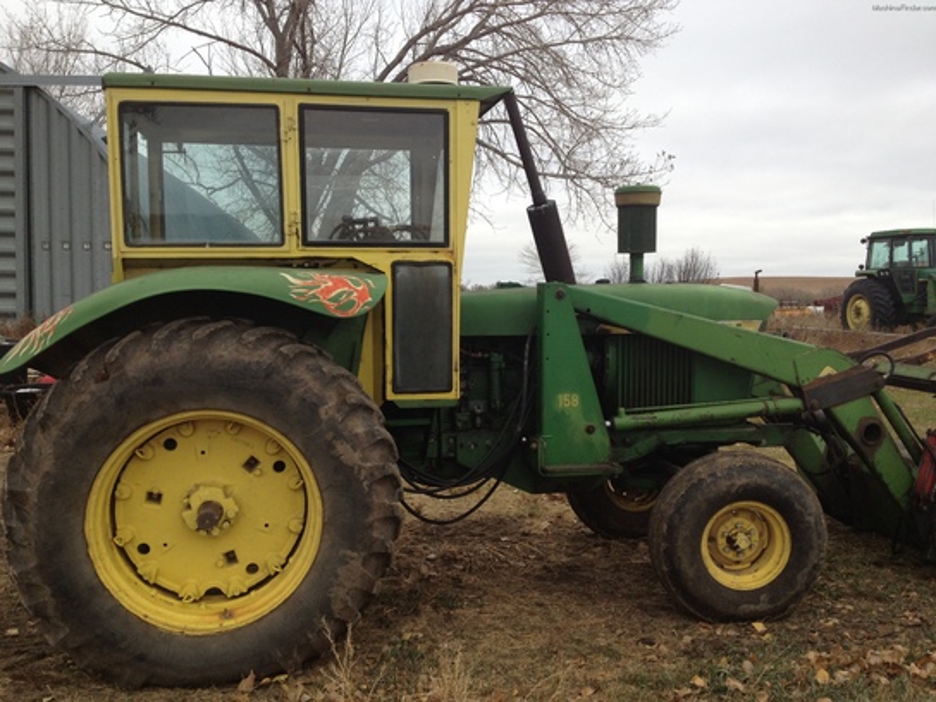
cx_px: 468
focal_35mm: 35
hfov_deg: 52.6
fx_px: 946
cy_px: 351
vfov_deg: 40.7
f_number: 2.4
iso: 64
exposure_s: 1/276
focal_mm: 4.28
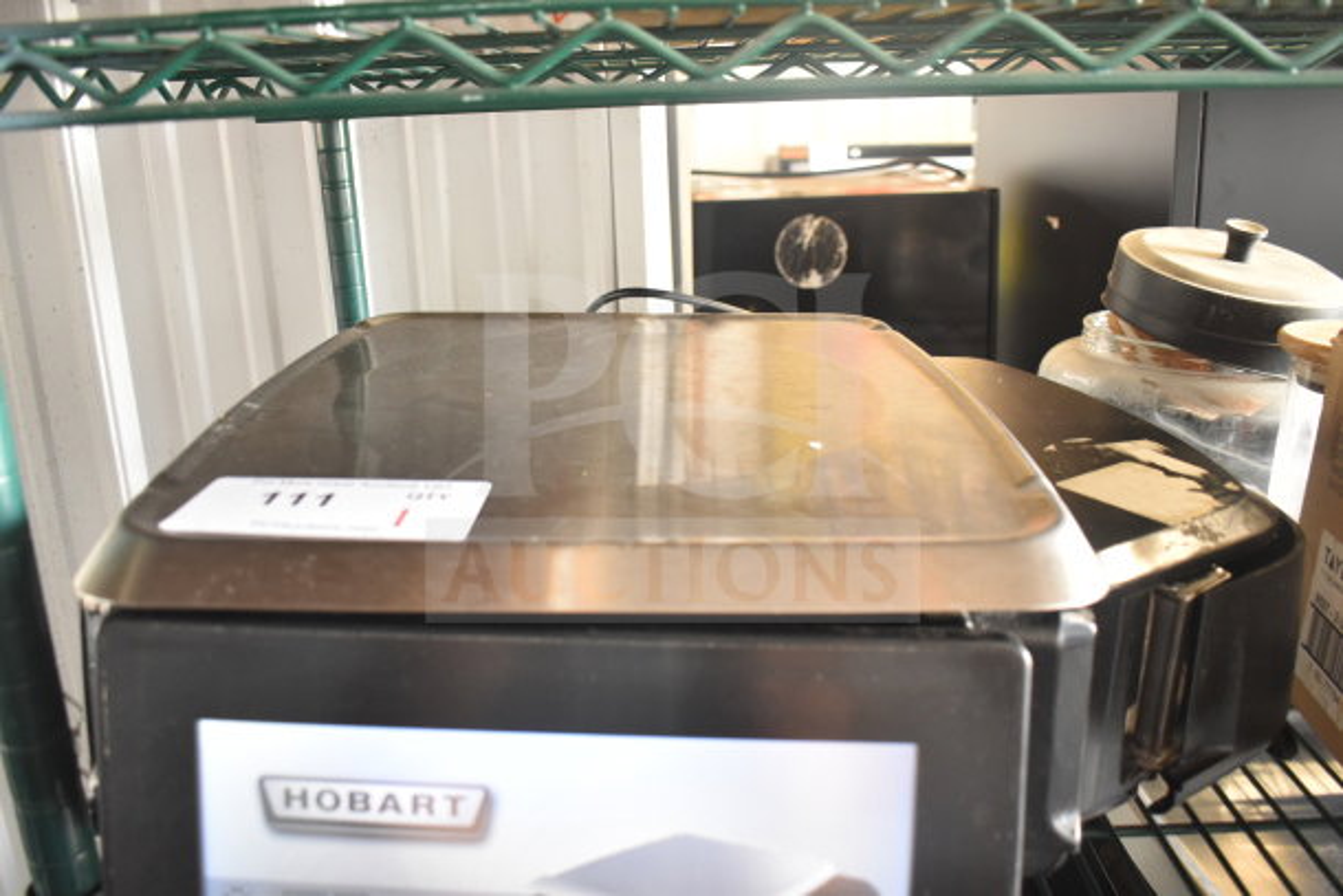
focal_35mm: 30
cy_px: 448
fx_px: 1119
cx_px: 672
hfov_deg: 61.9
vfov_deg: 43.6
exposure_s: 1/30
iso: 2000
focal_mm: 20
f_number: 3.8
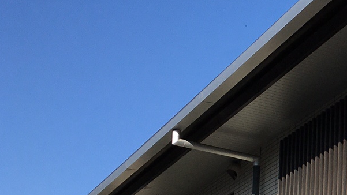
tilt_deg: +12.2
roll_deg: -0.5
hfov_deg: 17.8
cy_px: 250
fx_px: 975
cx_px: 534
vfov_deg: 11.2
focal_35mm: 106
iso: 25
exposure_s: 1/1972
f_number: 2.2
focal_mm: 4.15
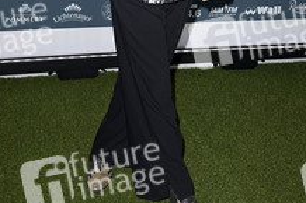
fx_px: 654
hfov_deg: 26.3
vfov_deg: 17.0
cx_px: 133
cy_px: -34
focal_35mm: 77
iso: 640
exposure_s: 1/250
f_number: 5.6
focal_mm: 42
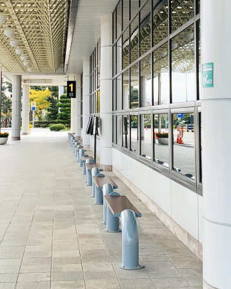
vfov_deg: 27.5
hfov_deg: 22.5
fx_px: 582
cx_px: 99
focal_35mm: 68
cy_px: 74
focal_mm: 4.25
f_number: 1.8
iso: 25
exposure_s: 1/497
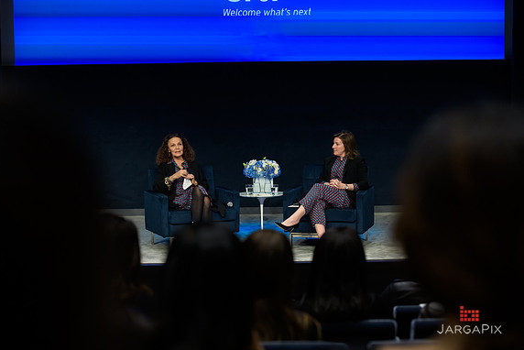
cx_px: 259
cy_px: 176
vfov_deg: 18.0
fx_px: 1107
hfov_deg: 26.6
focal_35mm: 76
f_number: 3.2
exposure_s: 1/200
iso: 1000
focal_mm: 75
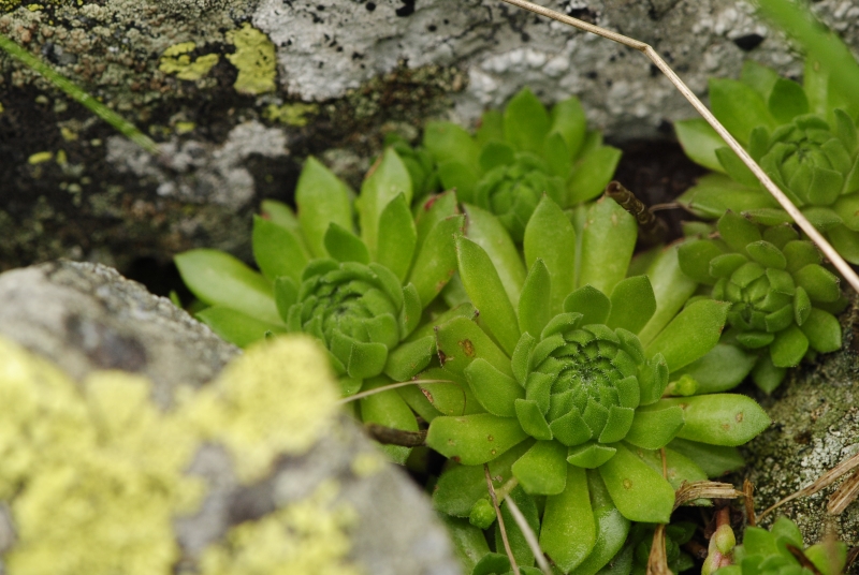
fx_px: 3047
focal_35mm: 128
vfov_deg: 10.8
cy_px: 288
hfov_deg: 16.0
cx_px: 430
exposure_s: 1/160
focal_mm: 85
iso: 400
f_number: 6.3
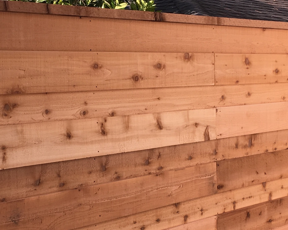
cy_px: 129
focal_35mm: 83
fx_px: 707
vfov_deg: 18.5
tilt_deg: -3.0
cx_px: 116
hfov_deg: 23.0
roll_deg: +1.0
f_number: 2.2
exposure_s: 1/319
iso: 25
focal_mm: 4.15
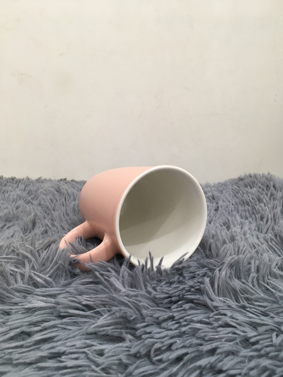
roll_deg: -1.6
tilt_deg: -13.7
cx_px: 142
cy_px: 188
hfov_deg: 48.2
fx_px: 316
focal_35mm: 29
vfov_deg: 61.7
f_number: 2.2
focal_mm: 4.15
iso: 100
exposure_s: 1/33
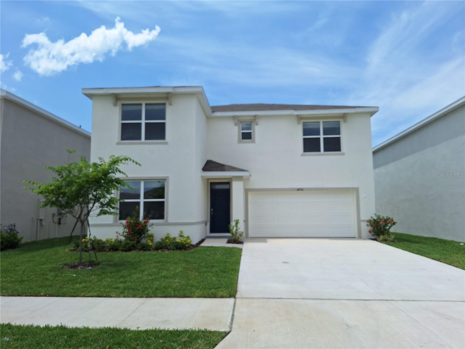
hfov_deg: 73.9
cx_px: 232
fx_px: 309
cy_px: 174
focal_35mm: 23
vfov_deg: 58.9
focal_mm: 5.54
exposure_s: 1/3690
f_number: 1.8
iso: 40
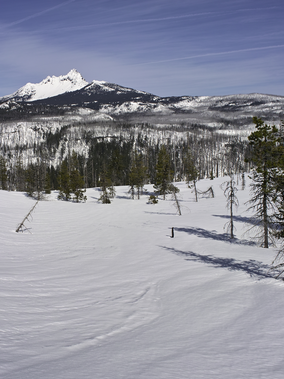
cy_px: 189
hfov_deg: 34.7
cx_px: 88
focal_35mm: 41
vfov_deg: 45.8
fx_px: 448
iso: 100
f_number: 10
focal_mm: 16.6
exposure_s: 1/320
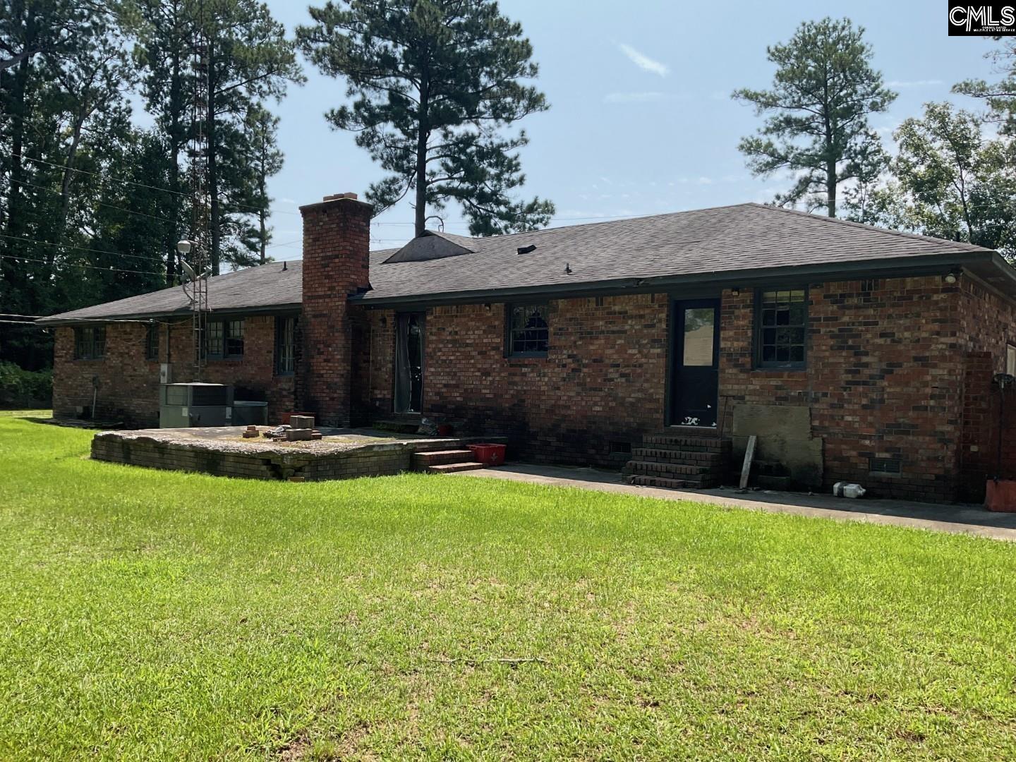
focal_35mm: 29
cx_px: 508
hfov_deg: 61.7
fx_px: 851
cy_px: 381
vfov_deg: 48.2
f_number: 1.8
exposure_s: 1/1377
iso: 16
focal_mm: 3
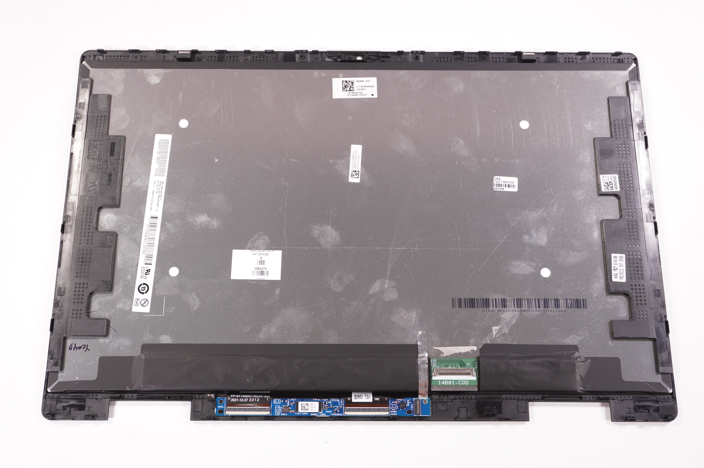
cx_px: 352
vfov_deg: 35.4
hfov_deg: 51.3
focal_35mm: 38
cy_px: 234
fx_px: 733
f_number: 6.3
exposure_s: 1/125
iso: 500
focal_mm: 25
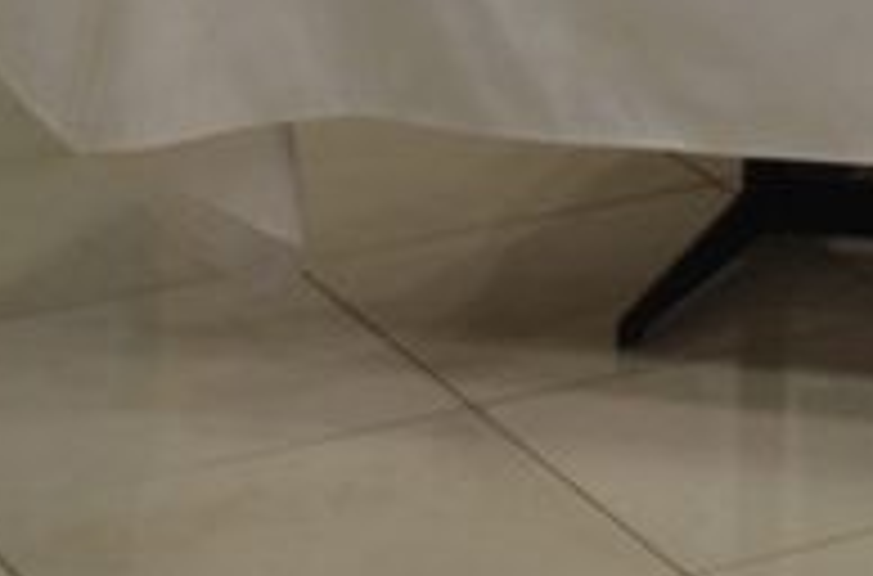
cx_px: 1836
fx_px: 4593
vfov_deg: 6.9
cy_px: -657
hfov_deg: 9.9
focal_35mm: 190
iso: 800
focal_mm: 24
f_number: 4.5
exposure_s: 1/60
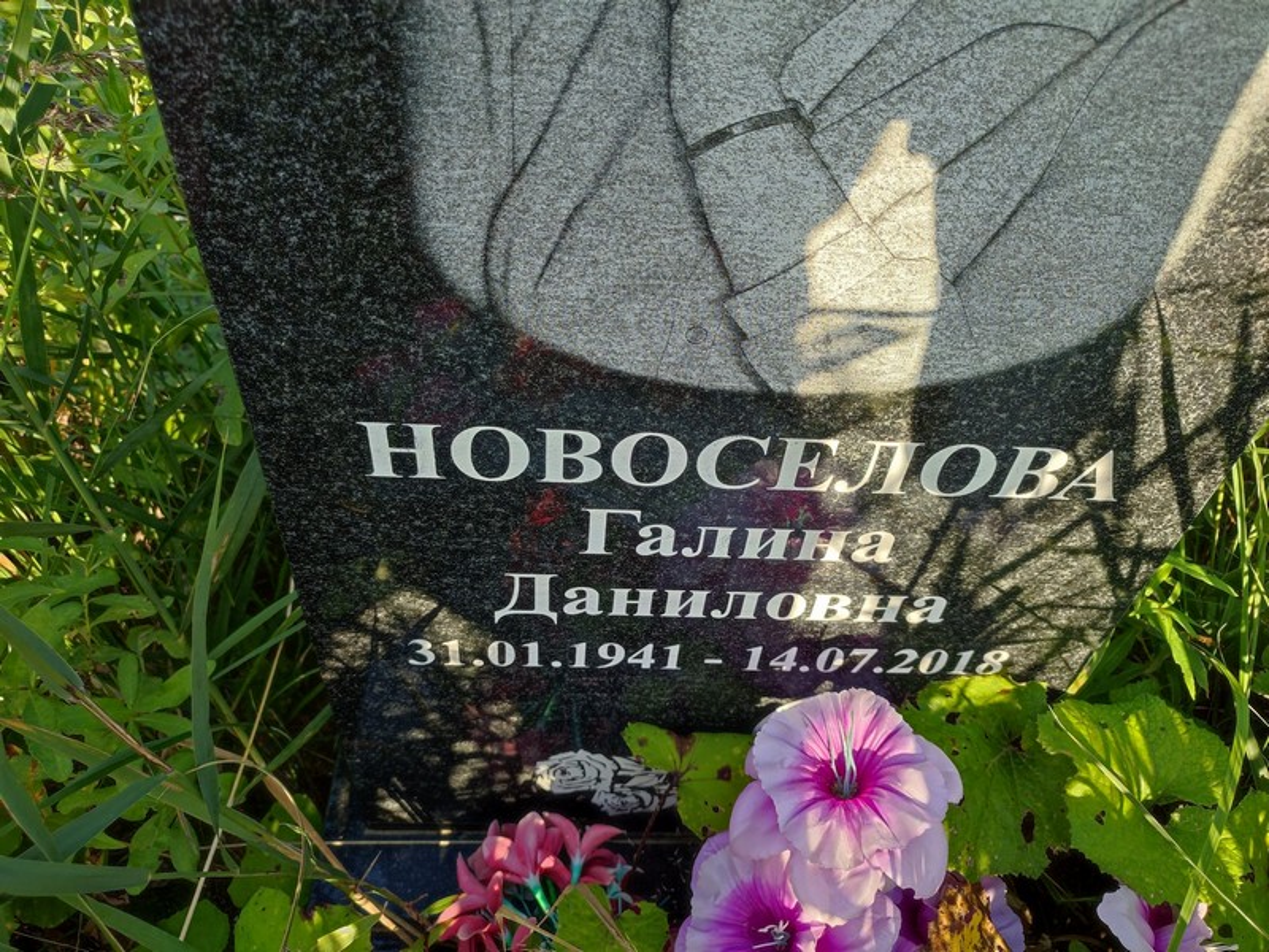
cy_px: 476
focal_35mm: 25
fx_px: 916
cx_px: 634
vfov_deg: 54.9
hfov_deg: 69.4
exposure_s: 1/100
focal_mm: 6.04
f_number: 1.9
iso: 96
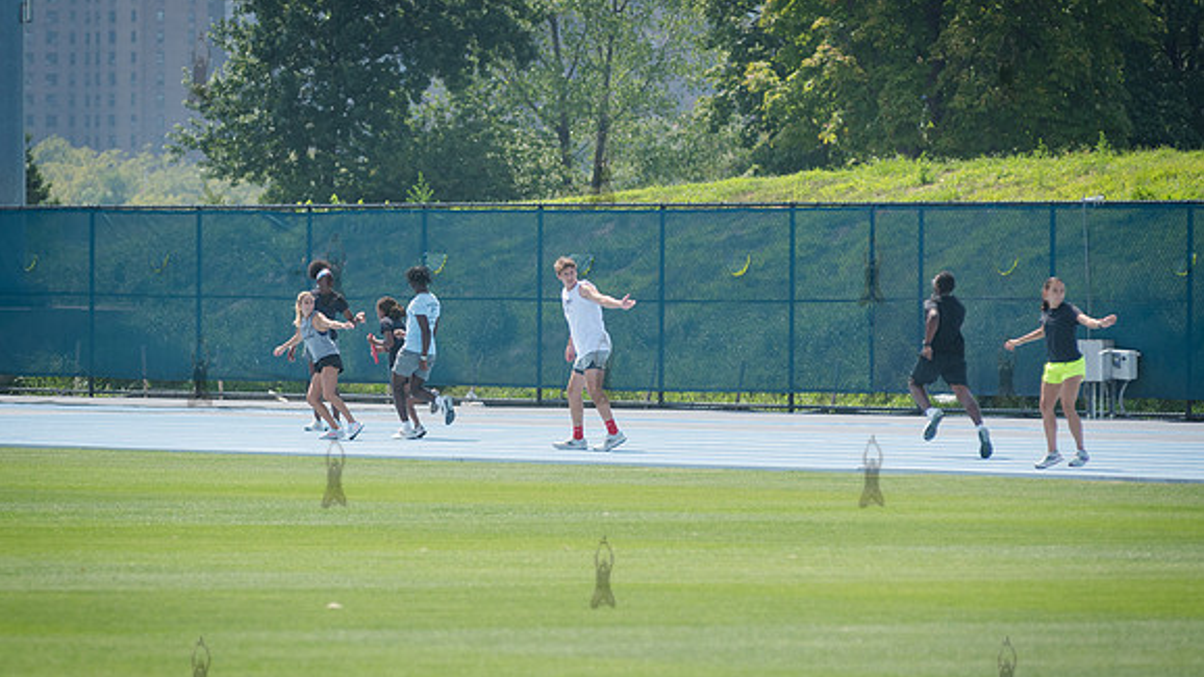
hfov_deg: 6.8
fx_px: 10087
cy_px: 383
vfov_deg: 3.8
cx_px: 451
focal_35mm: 316
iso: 250
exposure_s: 1/1250
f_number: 4.5
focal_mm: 200
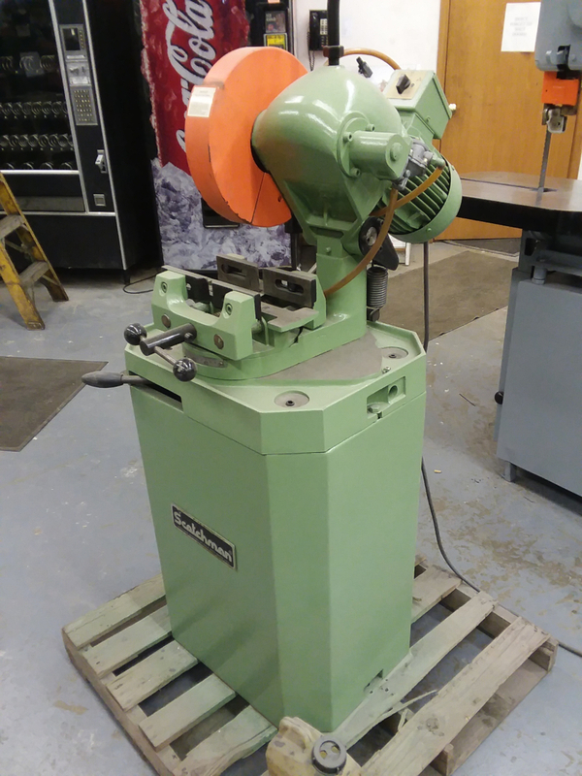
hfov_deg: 48.2
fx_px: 650
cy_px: 388
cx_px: 291
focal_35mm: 29
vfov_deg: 61.7
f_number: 1.9
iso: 160
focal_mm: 2.47
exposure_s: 1/30
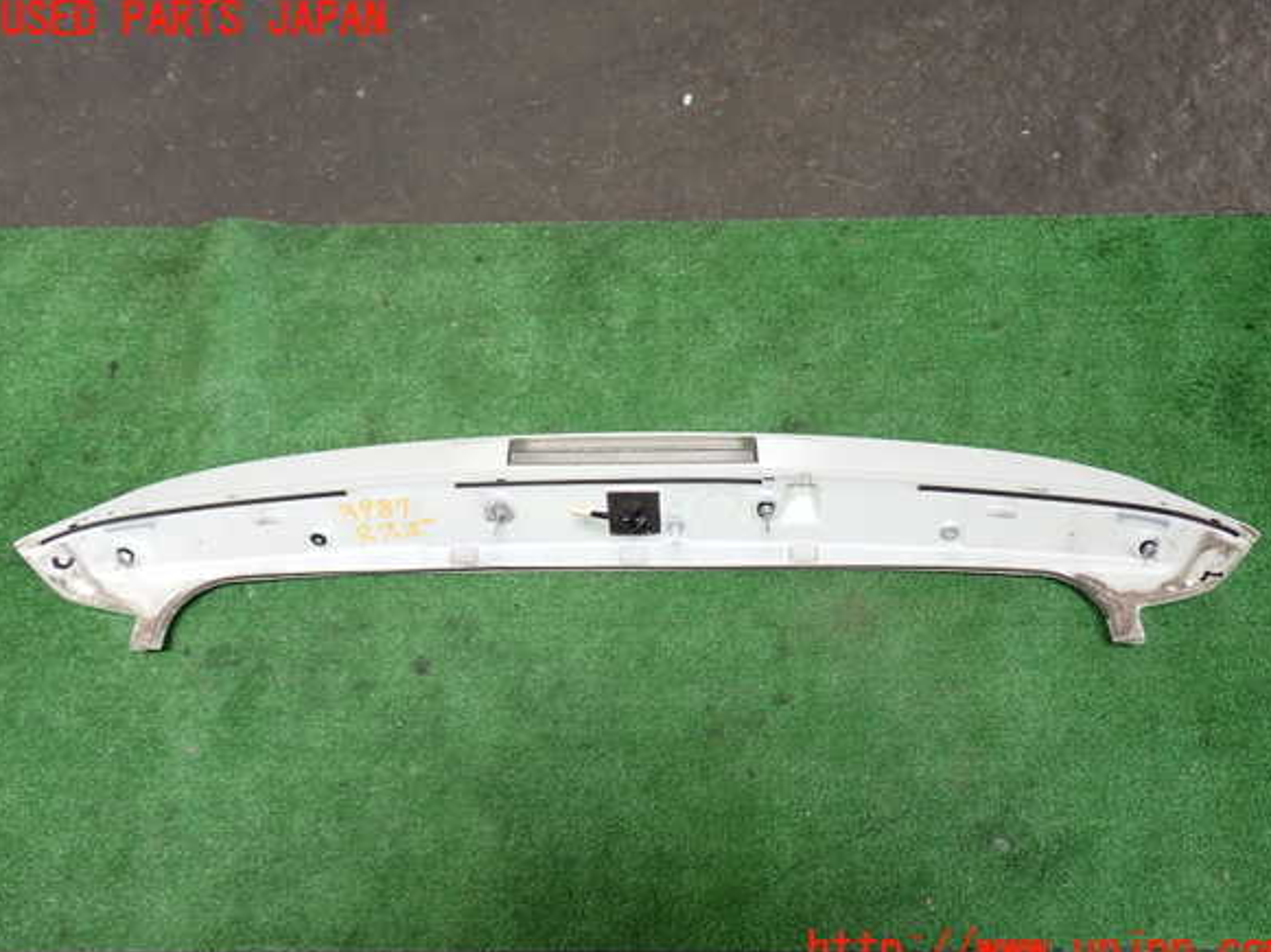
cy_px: 486
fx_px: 1138
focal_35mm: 31
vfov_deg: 45.4
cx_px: 645
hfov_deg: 58.4
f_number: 2.3
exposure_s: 1/60
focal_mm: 5.4
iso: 200
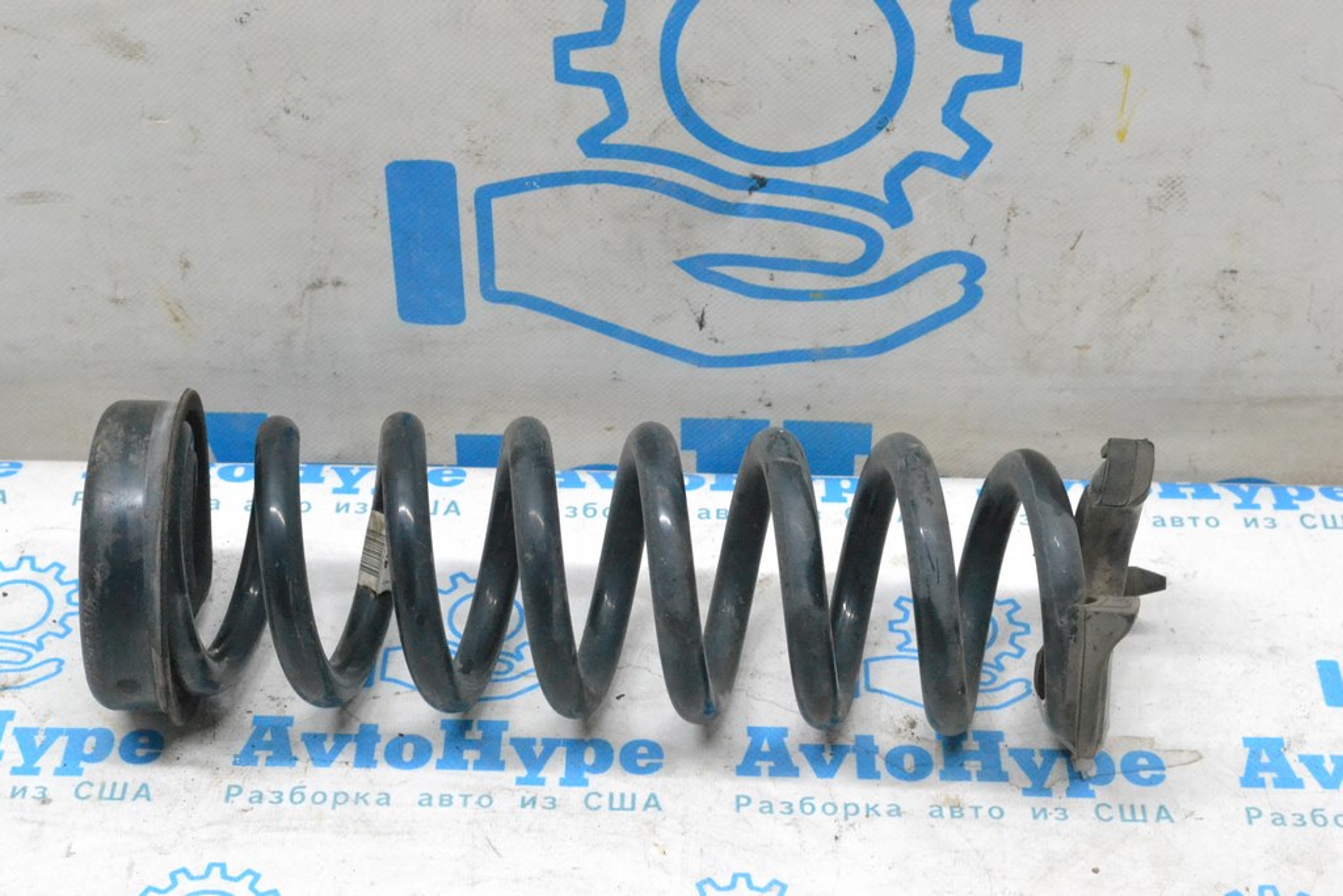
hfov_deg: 29.9
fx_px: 2518
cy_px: 448
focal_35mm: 68
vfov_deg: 20.2
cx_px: 672
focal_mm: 45
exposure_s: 1/160
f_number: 9
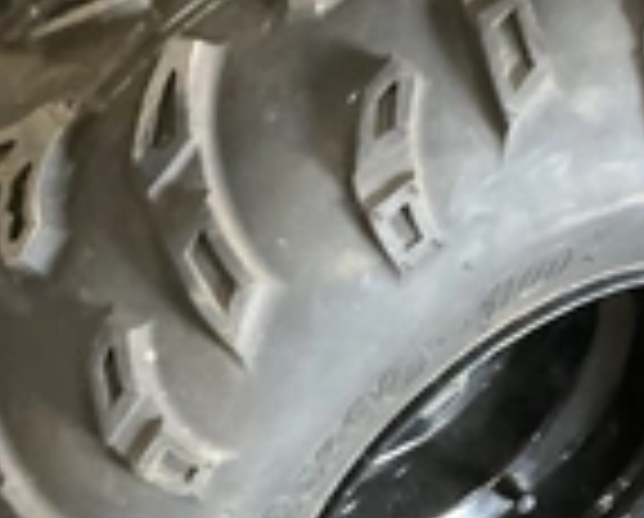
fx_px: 1509
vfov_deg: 19.3
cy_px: 401
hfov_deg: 24.1
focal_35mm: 79
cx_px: 383
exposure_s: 1/40
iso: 320
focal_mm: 3
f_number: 1.8
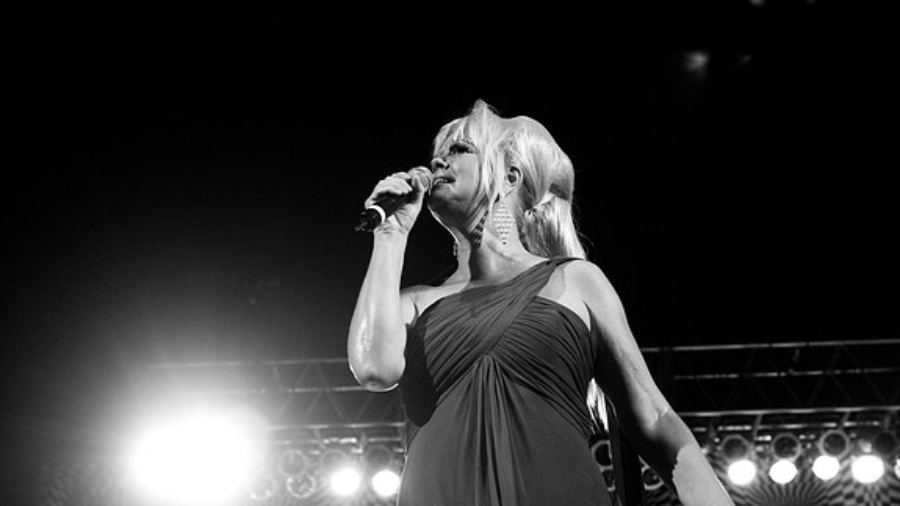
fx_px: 1325
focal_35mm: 56
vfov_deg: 21.6
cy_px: 302
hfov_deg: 37.5
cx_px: 448
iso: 800
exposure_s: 1/125
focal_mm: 35
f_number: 3.5
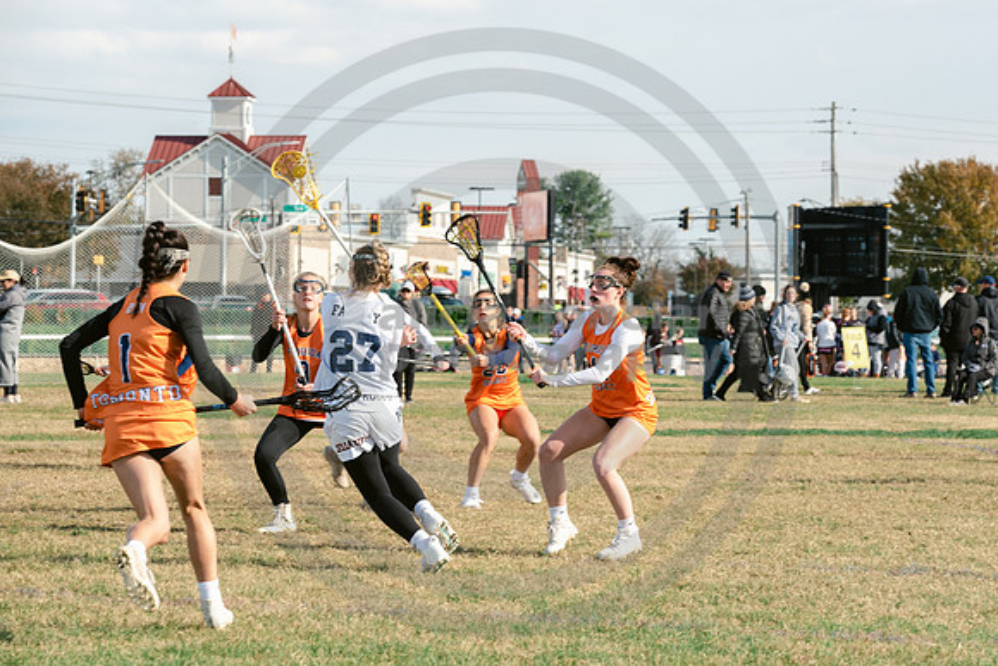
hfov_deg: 12.2
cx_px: 670
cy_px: 335
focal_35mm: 168
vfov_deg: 8.2
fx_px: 4653
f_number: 7.1
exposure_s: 1/800
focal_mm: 125
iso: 250
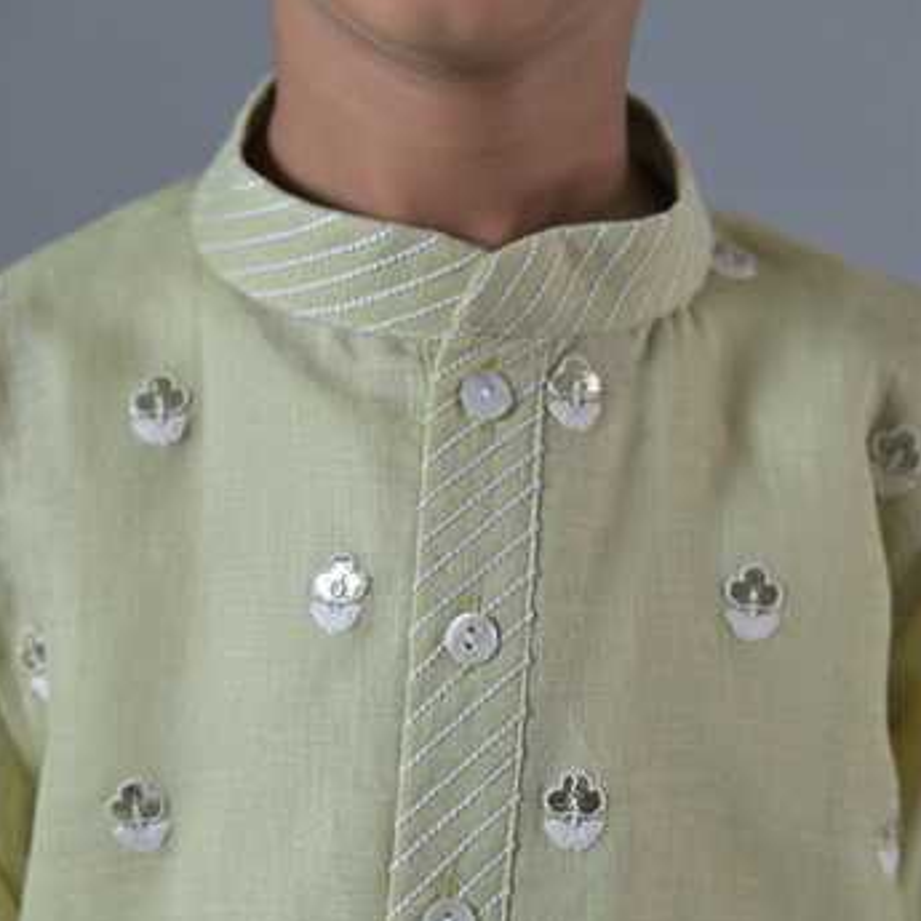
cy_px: 613
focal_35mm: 97
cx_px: 456
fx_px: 2920
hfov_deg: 17.9
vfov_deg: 17.9
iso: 800
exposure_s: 1/160
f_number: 4.5
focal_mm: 75
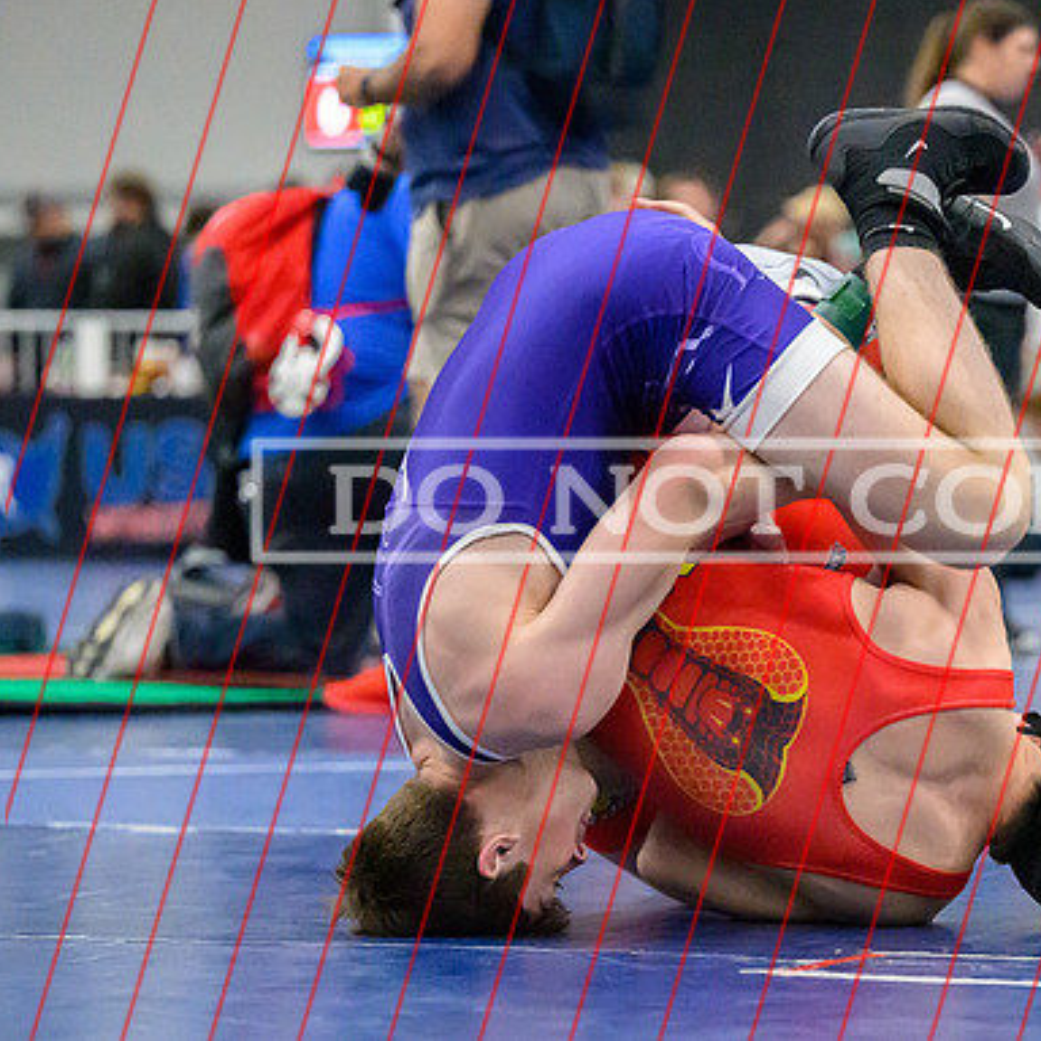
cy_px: 608
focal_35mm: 173
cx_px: 919
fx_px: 5886
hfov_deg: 10.1
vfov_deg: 10.1
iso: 22800
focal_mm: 96
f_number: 2.8
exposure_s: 1/800
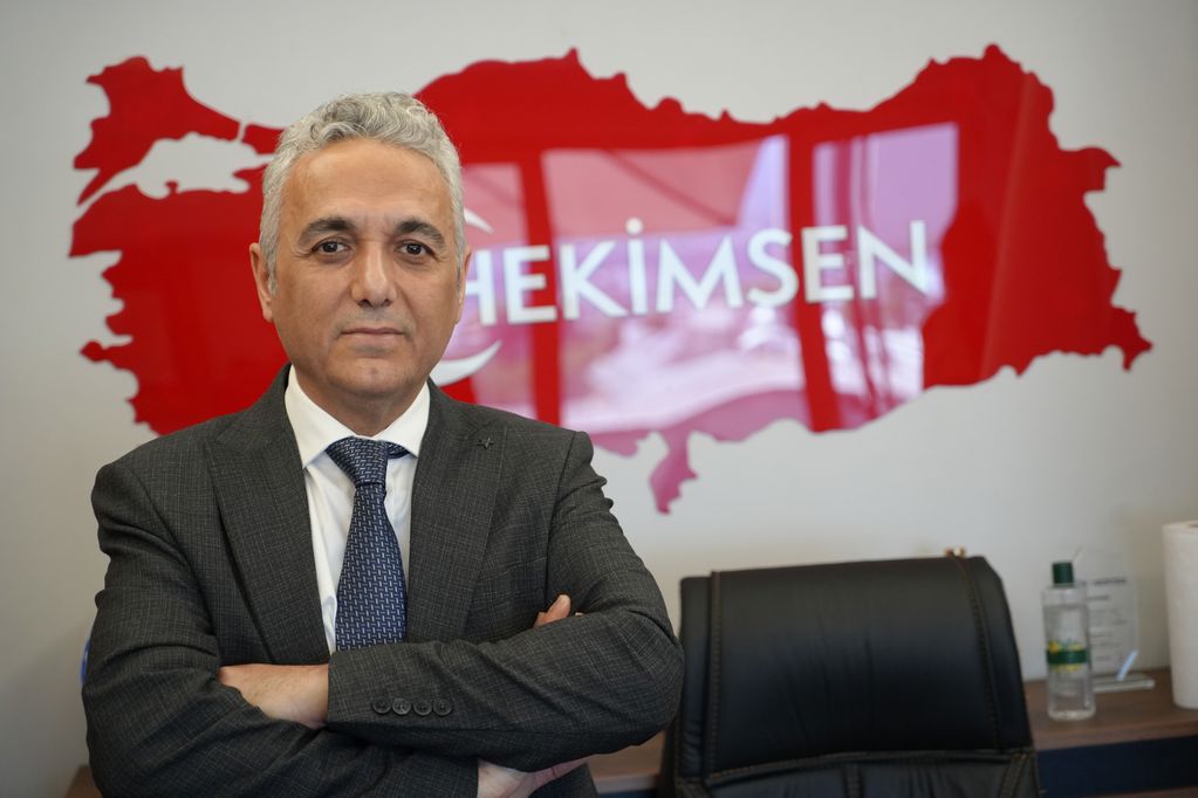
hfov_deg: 28.8
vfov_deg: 19.5
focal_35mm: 70
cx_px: 599
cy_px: 399
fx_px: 2329
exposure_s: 1/160
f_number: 4
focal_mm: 70
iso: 2500
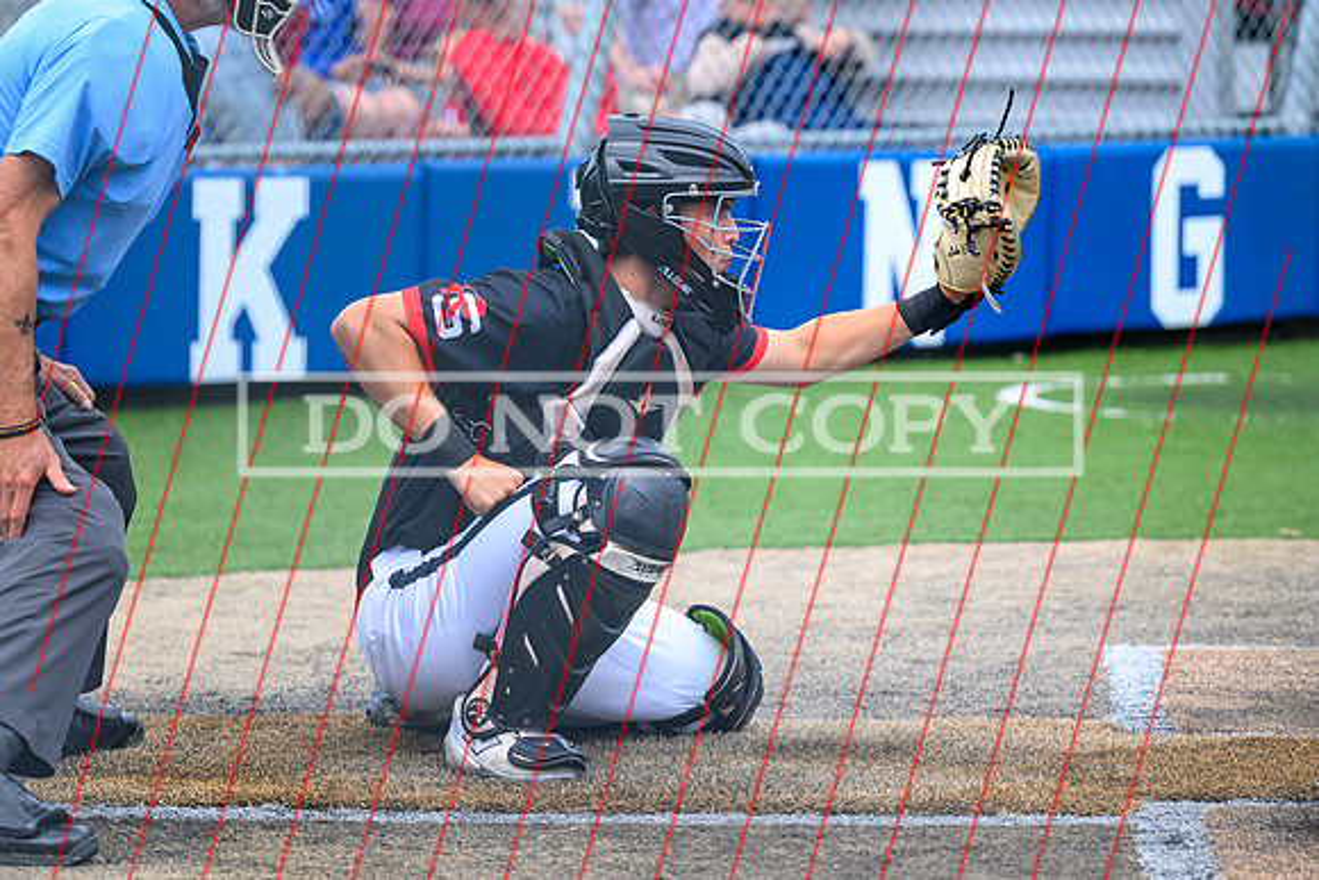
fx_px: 6463
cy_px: 493
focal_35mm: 176
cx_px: 751
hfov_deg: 11.7
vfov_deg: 7.8
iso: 800
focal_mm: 115
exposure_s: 1/3200
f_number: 2.8
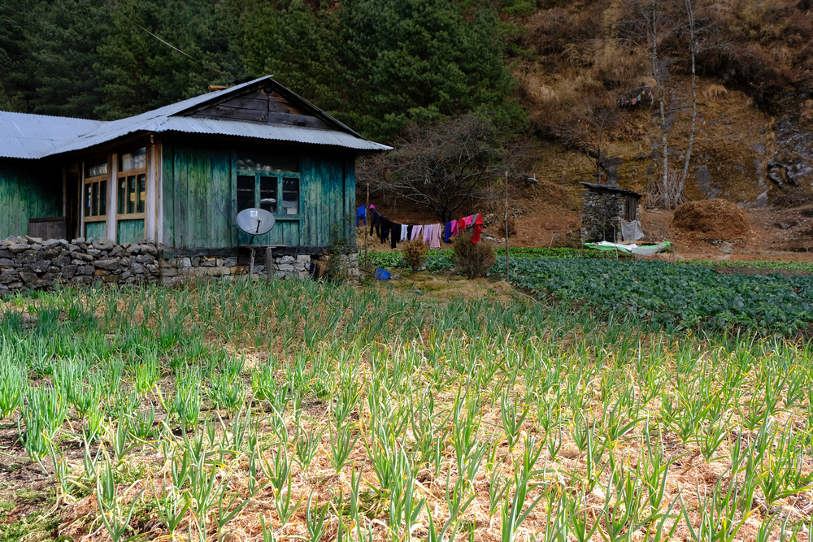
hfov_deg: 54.4
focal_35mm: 35
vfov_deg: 37.9
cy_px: 271
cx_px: 406
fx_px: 790
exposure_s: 1/340
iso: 400
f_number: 5.6
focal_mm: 23
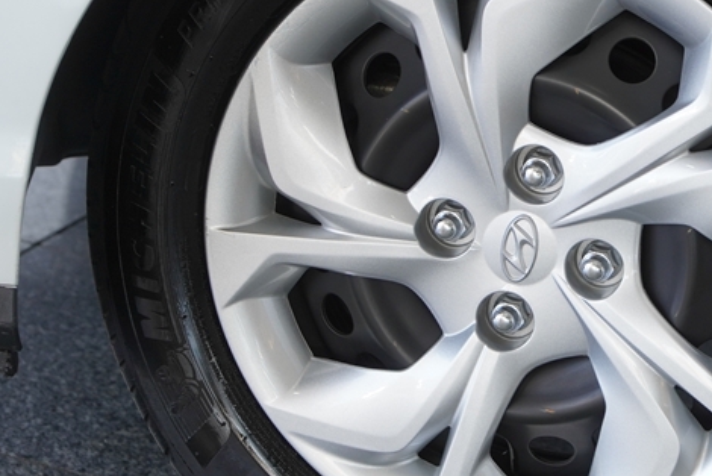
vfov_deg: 7.0
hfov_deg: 10.5
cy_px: 260
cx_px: 551
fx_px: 3879
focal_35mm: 196
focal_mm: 60
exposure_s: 1/100
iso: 250
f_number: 4
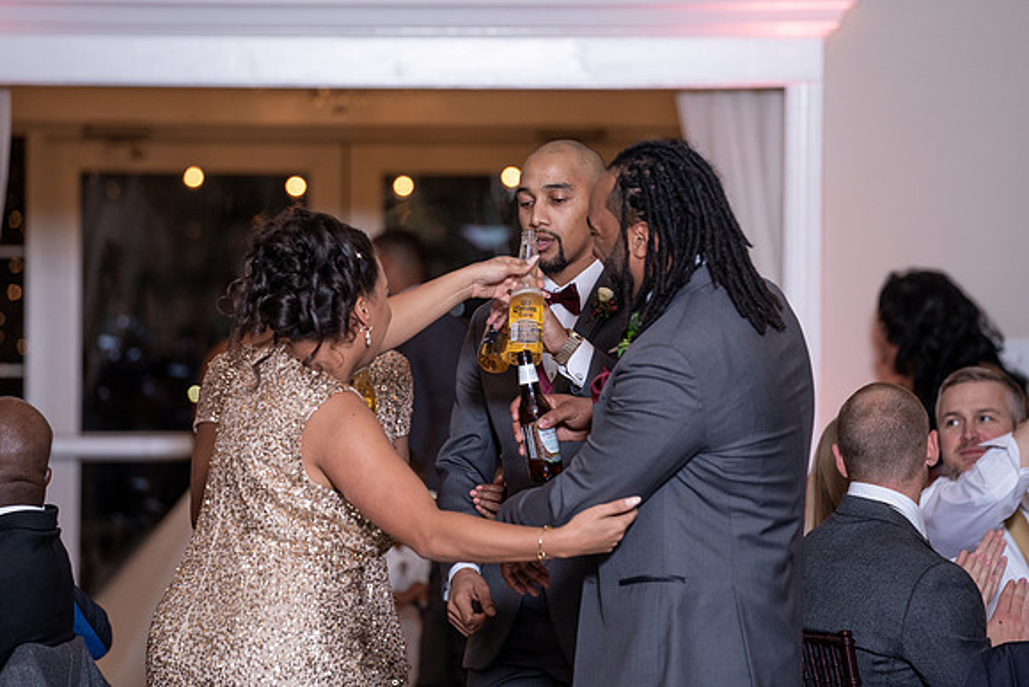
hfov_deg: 9.4
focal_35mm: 220
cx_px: 484
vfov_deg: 6.2
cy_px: 308
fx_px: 6289
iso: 800
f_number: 4
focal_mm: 198
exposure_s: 1/200
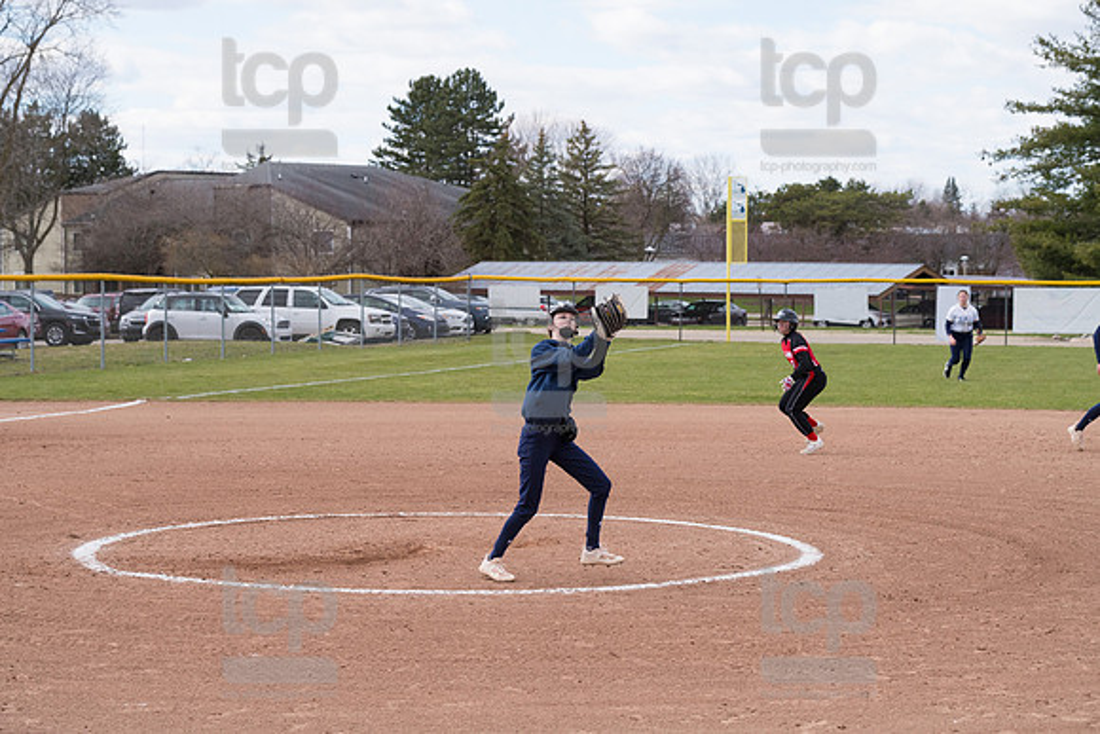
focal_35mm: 86
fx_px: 2628
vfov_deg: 15.9
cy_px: 367
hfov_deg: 23.6
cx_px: 550
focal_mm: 86
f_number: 5.6
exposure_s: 1/1600
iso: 640
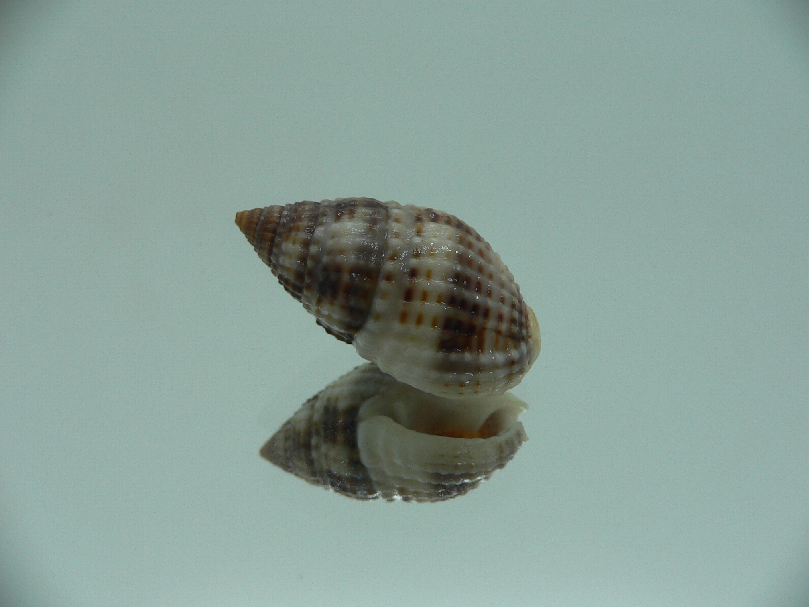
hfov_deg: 52.6
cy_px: 304
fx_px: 818
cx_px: 404
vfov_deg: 40.7
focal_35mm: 35
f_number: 2.8
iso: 80
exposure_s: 1/60
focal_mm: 4.6
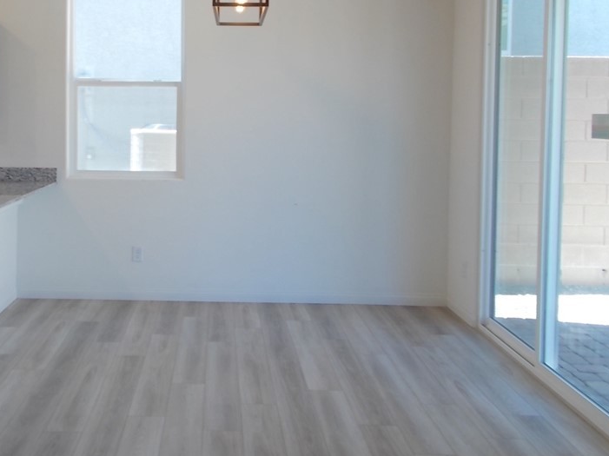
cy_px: 139
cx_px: 202
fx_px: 668
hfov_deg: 48.2
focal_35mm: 38
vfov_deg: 37.1
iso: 80
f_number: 3.2
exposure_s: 1/30
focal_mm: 4.6
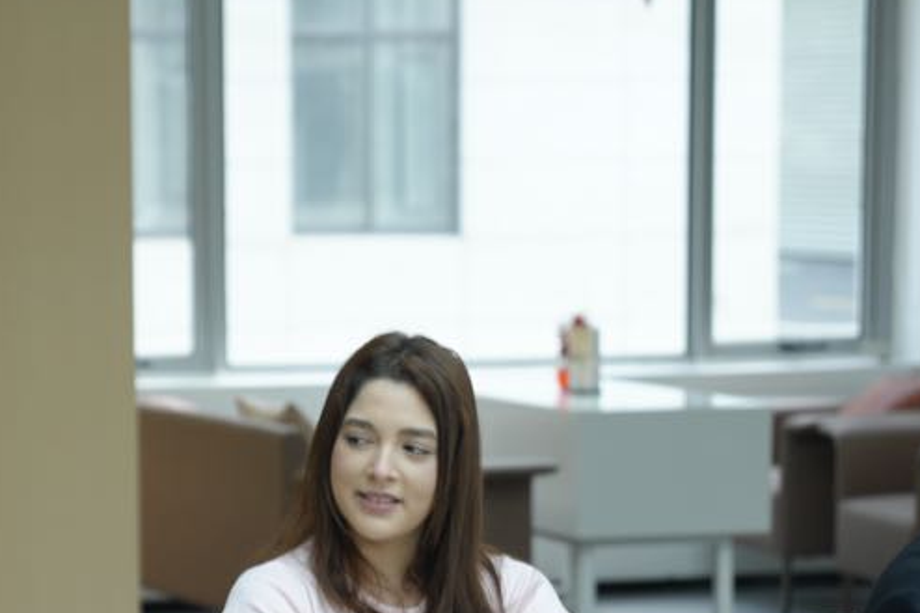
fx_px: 3985
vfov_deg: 8.7
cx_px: 356
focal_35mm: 156
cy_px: 601
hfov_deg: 13.2
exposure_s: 1/125
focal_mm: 70
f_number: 2.8
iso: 320
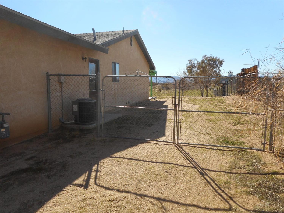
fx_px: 205
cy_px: 106
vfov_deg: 54.9
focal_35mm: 25
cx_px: 142
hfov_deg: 69.4
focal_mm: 4.5
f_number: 3.7
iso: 80
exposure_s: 1/640
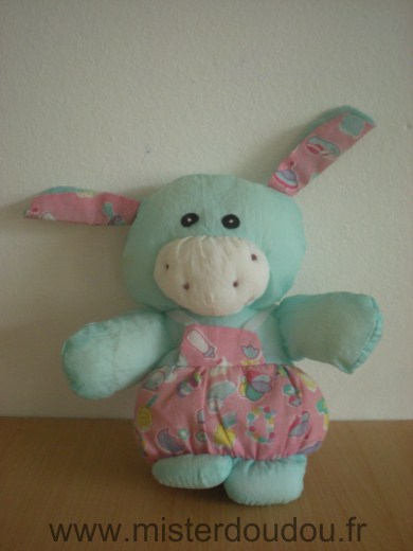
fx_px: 604
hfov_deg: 37.7
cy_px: 276
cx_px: 206
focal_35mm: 38
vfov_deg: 49.0
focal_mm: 6.3
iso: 267
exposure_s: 1/7.9
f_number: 3.1
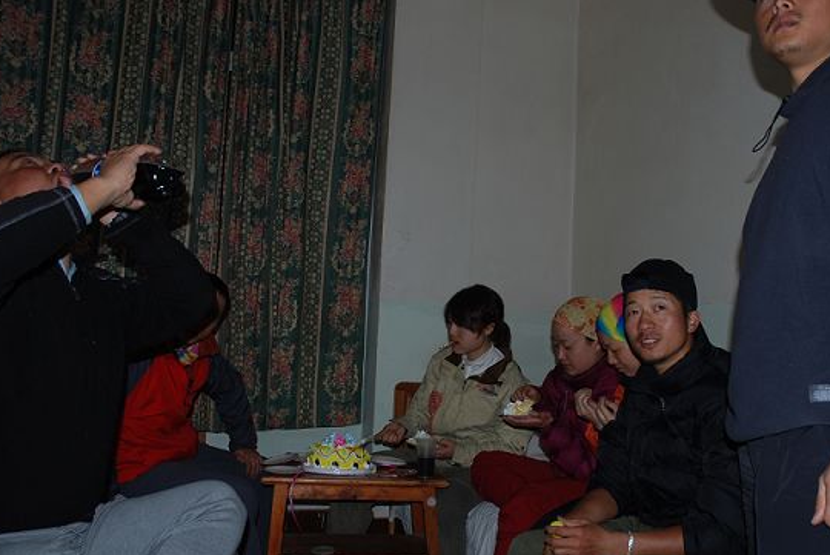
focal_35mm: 32
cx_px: 469
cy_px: 326
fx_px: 738
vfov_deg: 41.0
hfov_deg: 58.5
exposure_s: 1/60
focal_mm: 18
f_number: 8
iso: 100
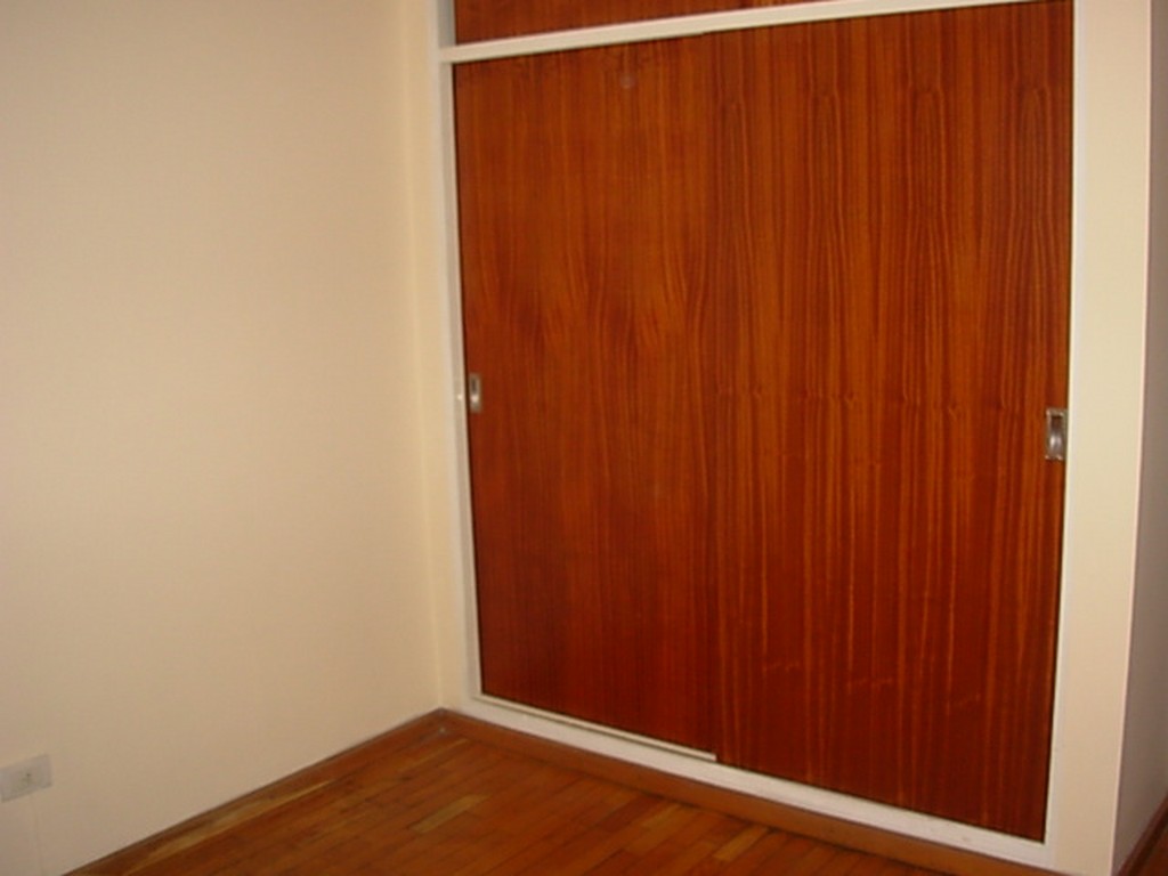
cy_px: 438
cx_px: 584
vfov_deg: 37.7
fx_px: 1282
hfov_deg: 49.0
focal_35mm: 38
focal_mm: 6.3
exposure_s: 1/45.3
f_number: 2.9
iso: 71
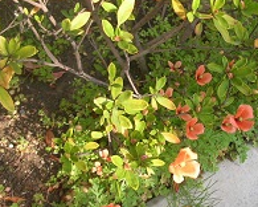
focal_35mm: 72
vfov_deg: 21.3
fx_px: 550
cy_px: 110
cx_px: 225
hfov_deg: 25.7
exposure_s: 1/171
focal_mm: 5.8
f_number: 3
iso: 50
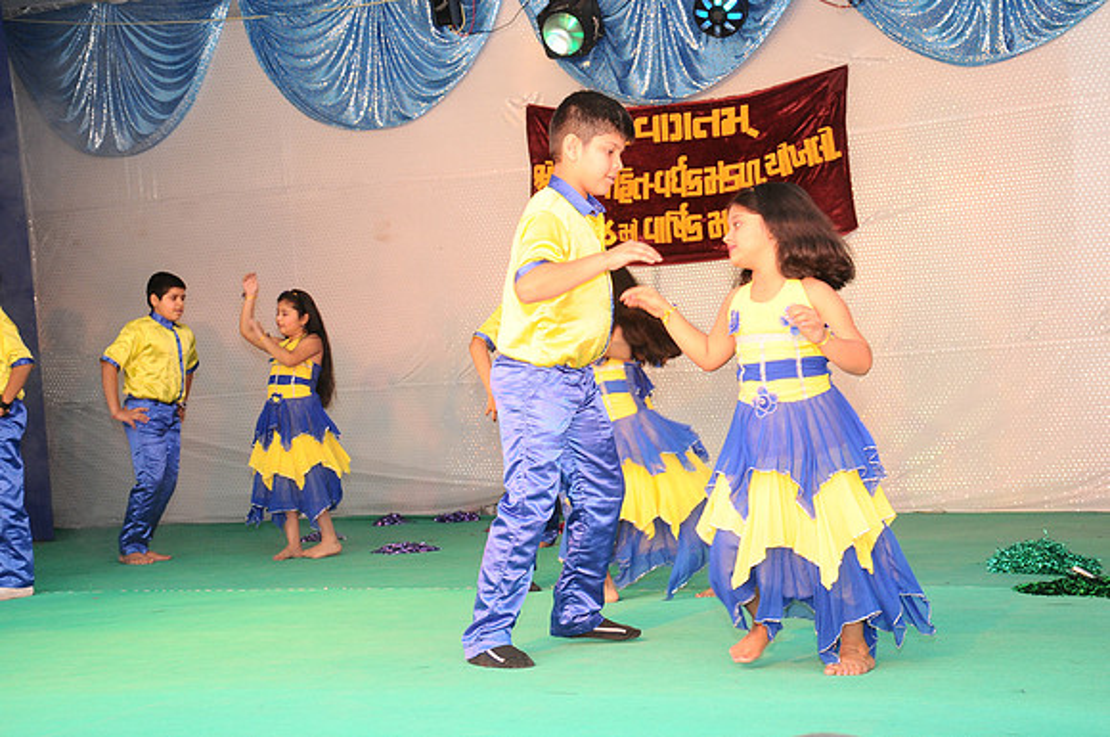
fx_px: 1847
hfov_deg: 33.4
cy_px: 368
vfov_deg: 22.6
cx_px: 555
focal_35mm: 60
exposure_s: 1/125
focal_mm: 40
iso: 640
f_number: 7.1
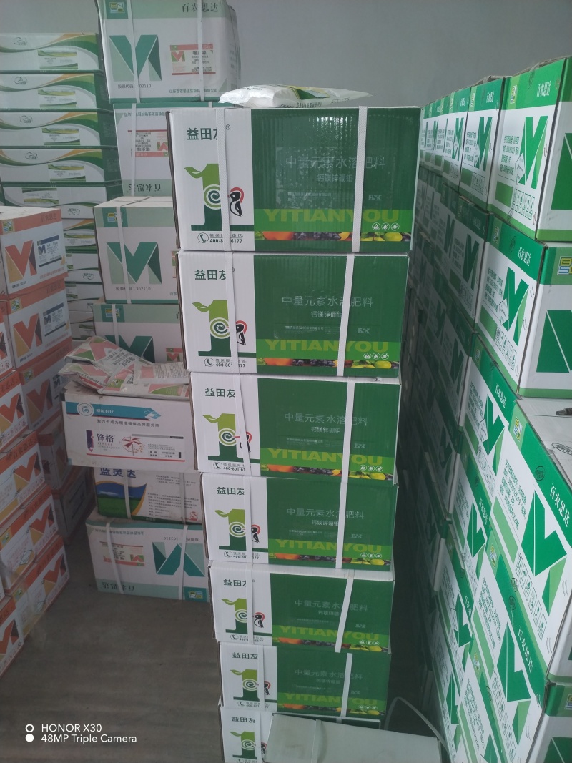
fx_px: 573
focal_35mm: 26
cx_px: 286
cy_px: 382
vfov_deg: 67.3
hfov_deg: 53.1
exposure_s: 1/100
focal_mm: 4.75
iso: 141
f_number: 1.8
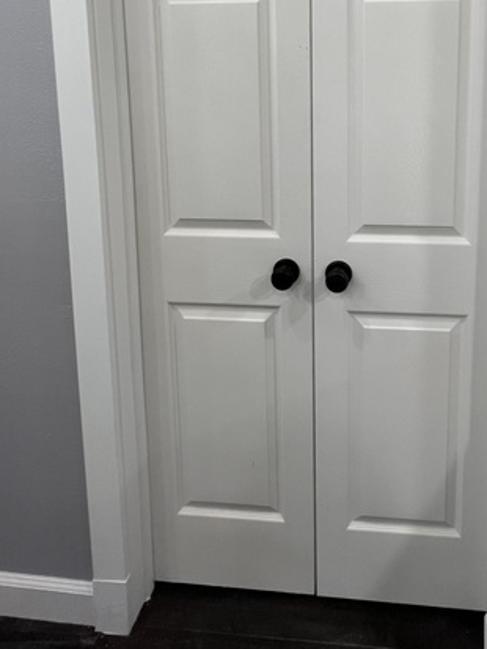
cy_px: 150
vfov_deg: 72.6
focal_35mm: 21
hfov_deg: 61.0
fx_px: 394
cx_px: 346
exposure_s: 1/120
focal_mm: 1.57
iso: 160
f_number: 1.8
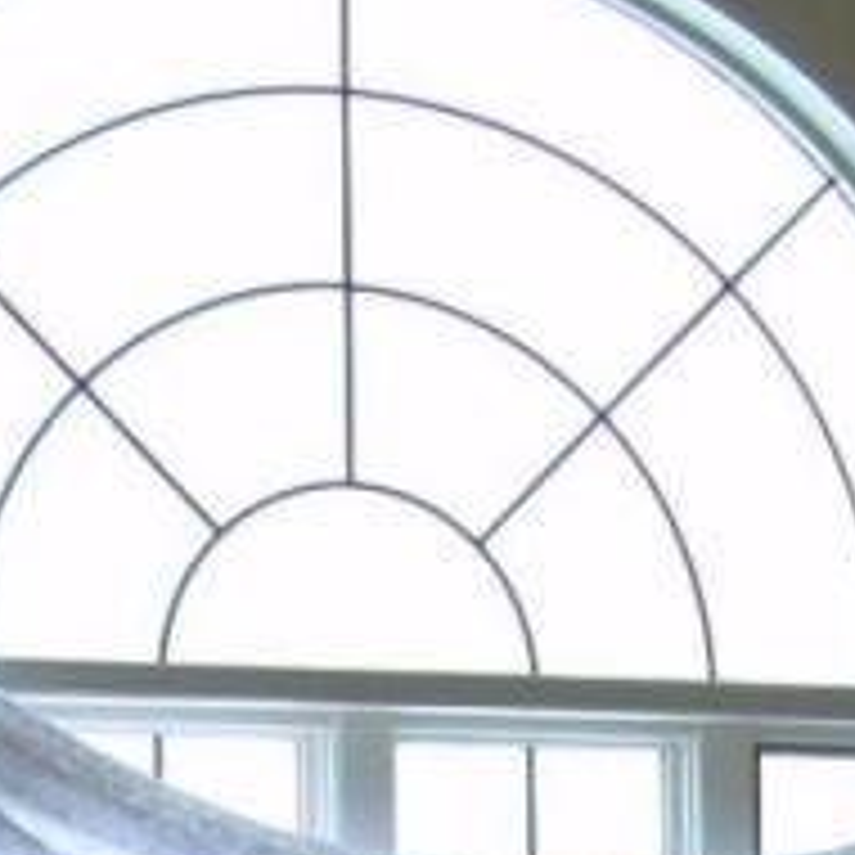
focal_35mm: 181
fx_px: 5058
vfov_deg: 9.3
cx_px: 832
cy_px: 1426
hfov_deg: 9.6
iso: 50
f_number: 2.8
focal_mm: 6.3
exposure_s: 1/149
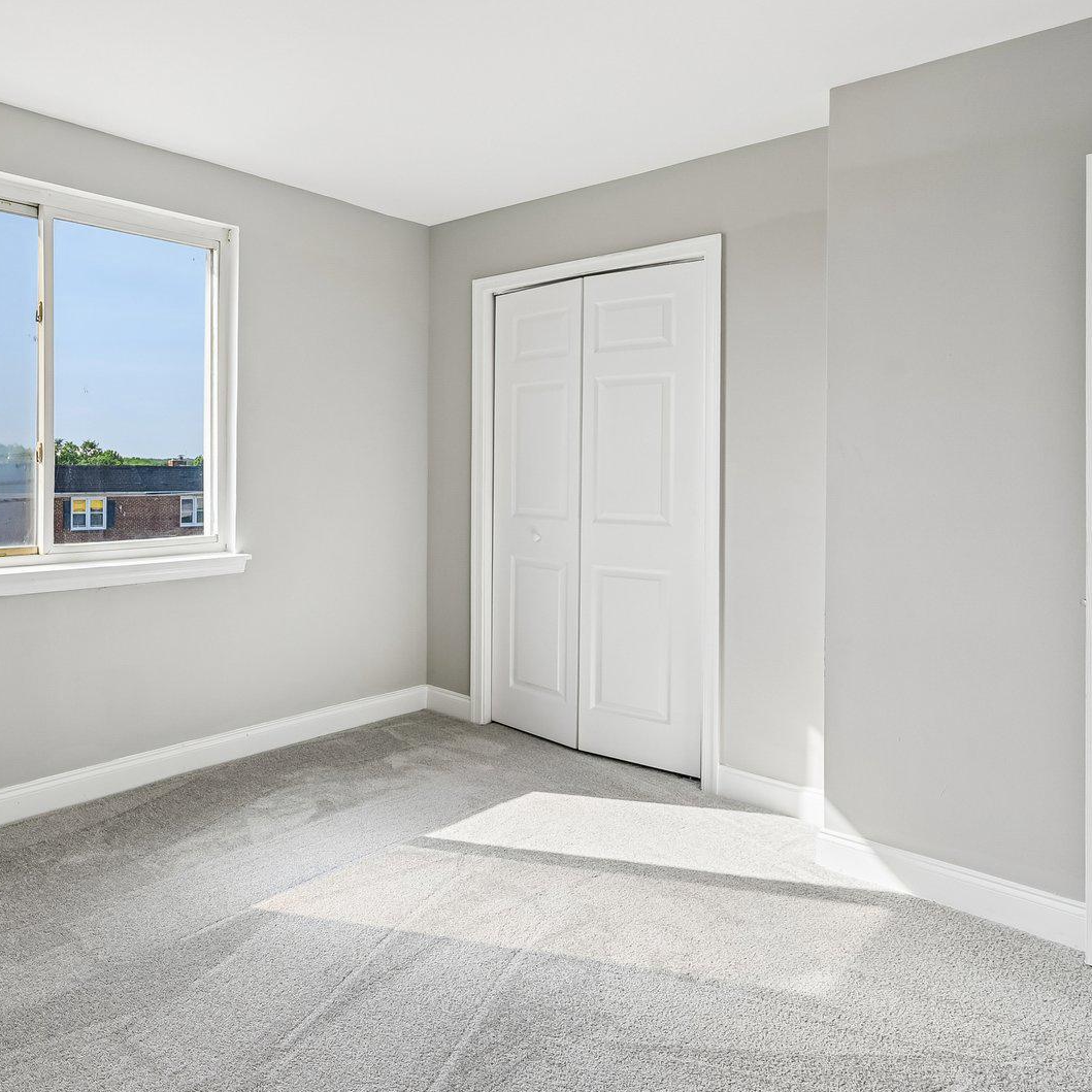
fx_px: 821
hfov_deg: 60.0
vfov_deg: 66.9
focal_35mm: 23
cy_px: 464
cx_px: 170
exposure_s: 1/160
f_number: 8
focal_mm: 14
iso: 100
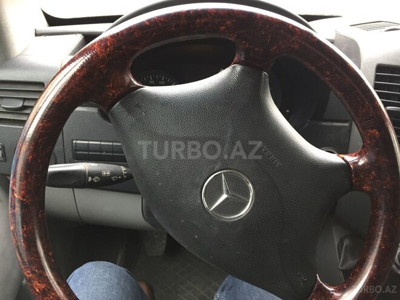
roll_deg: -2.1
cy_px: 150
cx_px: 200
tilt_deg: -35.3
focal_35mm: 29
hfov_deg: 61.7
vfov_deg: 48.2
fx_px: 335
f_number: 2.2
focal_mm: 4.15
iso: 64
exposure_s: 1/33
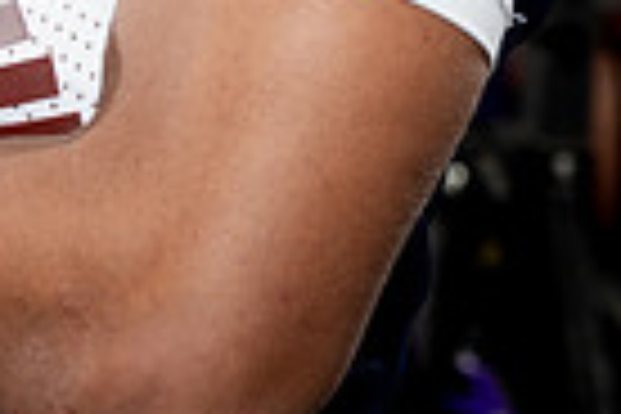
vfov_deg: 8.2
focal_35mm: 157
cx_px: 50
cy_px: -486
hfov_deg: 13.0
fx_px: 2708
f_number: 4
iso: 640
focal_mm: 48
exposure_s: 1/250
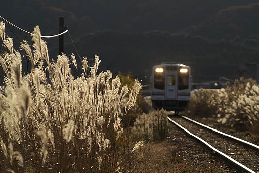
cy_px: 86
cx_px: 130
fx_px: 2159
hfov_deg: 6.9
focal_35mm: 300
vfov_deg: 4.6
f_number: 8
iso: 200
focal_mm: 200
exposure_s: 1/500
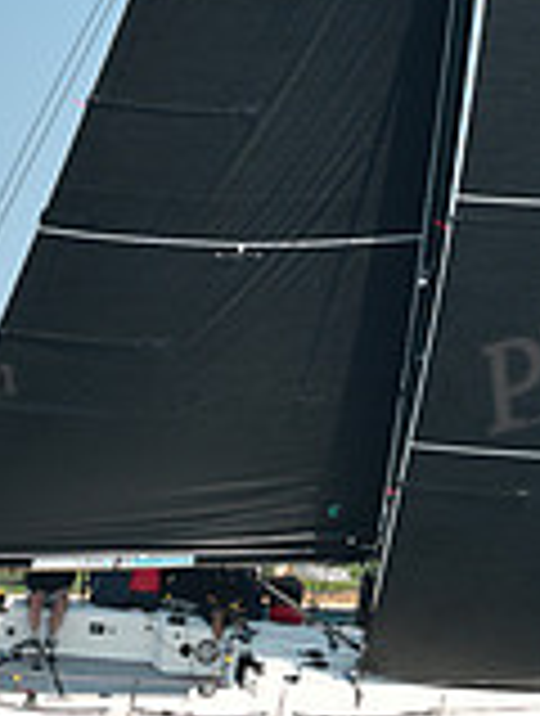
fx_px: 5076
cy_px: -311
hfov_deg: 6.1
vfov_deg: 7.9
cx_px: 250
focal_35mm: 245
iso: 320
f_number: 5.6
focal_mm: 70
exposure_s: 1/640
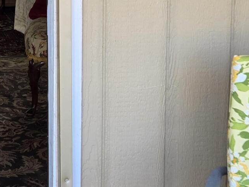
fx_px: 777
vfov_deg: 13.4
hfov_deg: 17.3
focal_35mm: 108
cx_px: -62
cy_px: -30
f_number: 1.8
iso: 80
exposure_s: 1/120
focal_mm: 5.4
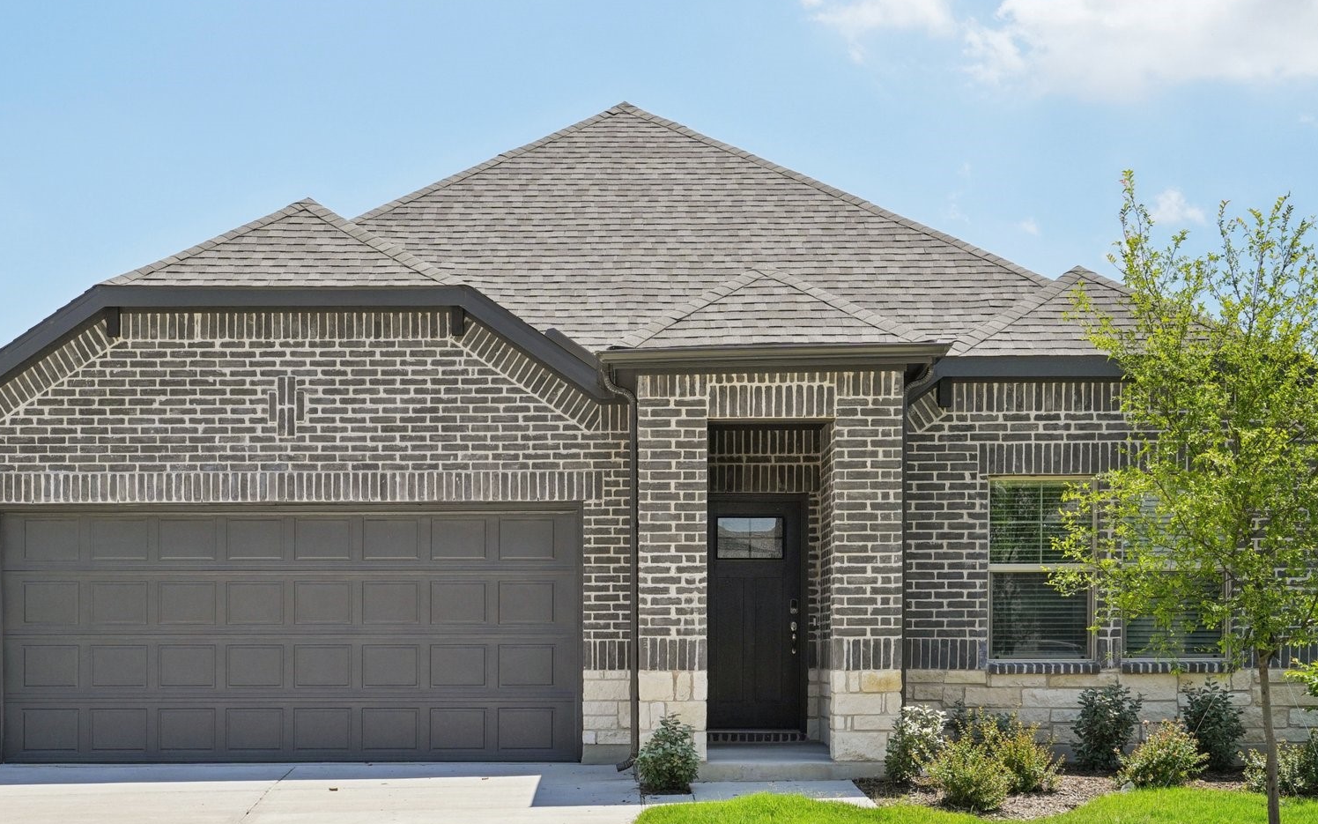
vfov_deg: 21.6
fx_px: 2155
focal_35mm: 60
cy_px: 349
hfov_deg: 34.0
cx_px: 626
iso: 400
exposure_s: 1/1000
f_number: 8
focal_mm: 43
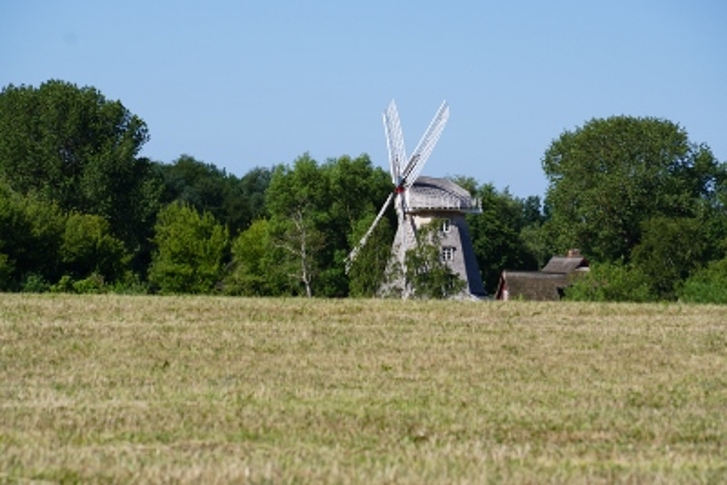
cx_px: 364
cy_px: 242
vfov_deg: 6.8
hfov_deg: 10.2
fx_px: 4091
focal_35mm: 202
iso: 100
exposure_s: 1/320
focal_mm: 135
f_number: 8
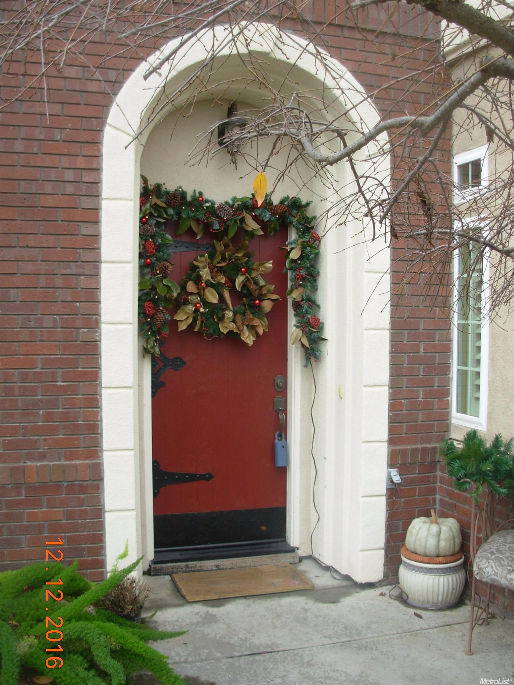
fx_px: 752
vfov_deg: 49.0
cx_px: 257
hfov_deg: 37.7
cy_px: 342
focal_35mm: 38
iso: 50
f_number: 2.9
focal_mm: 6.3
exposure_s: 1/152
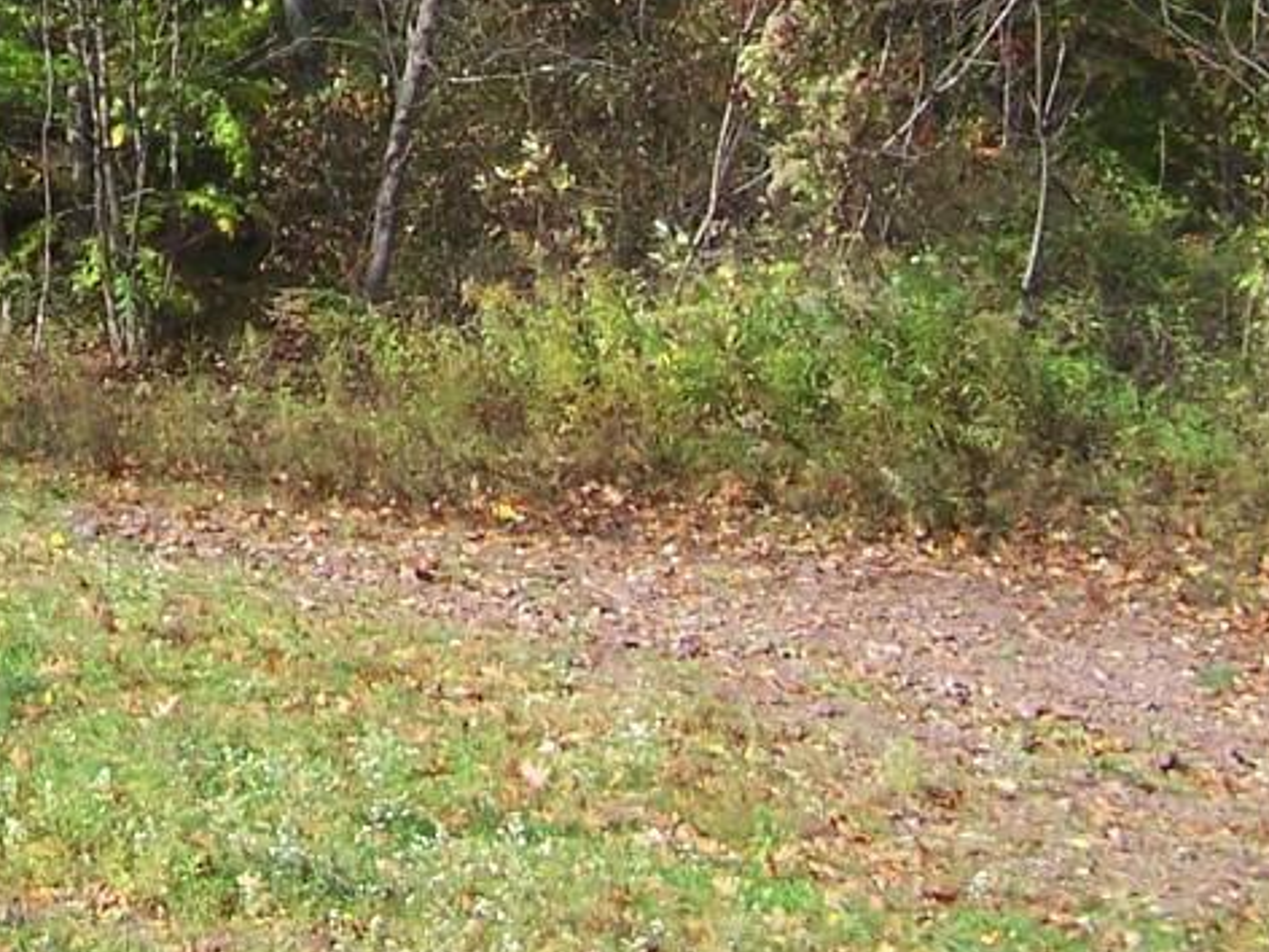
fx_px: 4582
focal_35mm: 125
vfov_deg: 11.3
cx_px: -226
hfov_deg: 15.2
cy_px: -527
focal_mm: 6.3
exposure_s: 1/640
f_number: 2.8
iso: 80
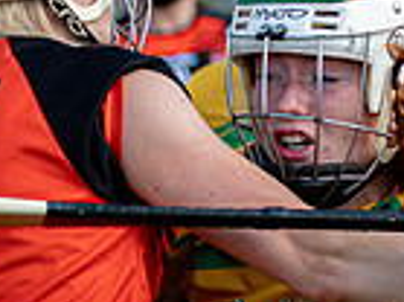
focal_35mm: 584
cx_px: 360
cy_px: 462
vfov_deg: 2.5
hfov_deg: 3.4
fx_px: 6810
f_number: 2.8
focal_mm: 86
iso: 360
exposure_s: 1/1600
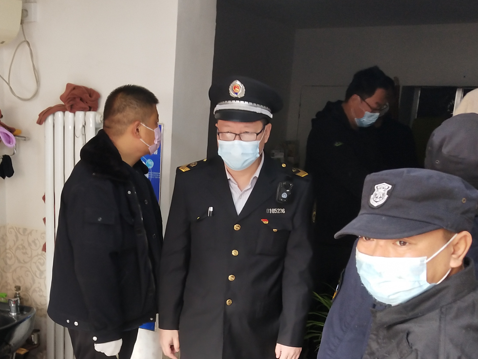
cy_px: 296
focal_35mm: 55
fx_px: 759
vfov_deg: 26.0
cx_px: 128
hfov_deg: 34.3
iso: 218
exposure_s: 1/60
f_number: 1.8
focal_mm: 3.95
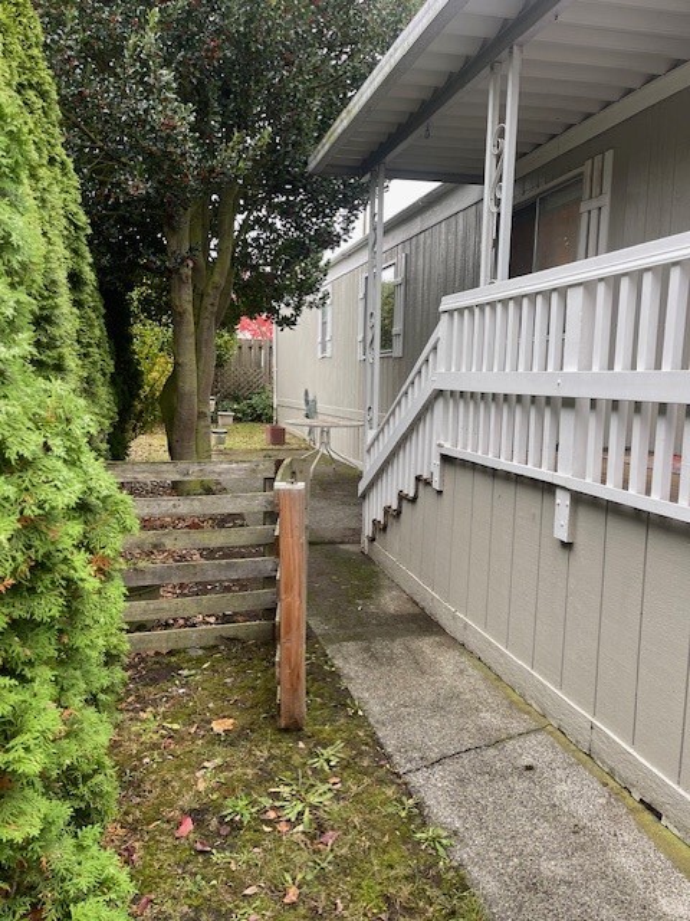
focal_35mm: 25
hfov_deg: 54.9
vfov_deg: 69.4
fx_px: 664
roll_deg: -0.8
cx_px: 345
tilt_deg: -5.8
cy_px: 460
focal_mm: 5.1
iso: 64
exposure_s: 1/121
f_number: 1.6
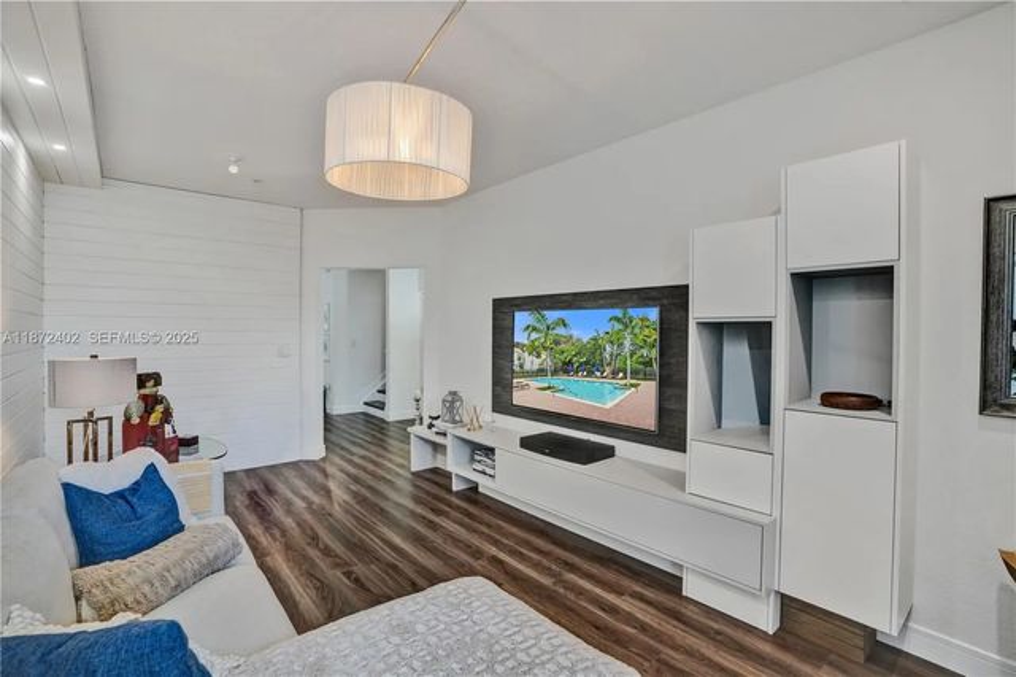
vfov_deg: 73.7
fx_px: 451
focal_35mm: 16
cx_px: 508
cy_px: 338
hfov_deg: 96.8
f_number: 5
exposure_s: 1/200
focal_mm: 16
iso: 1250
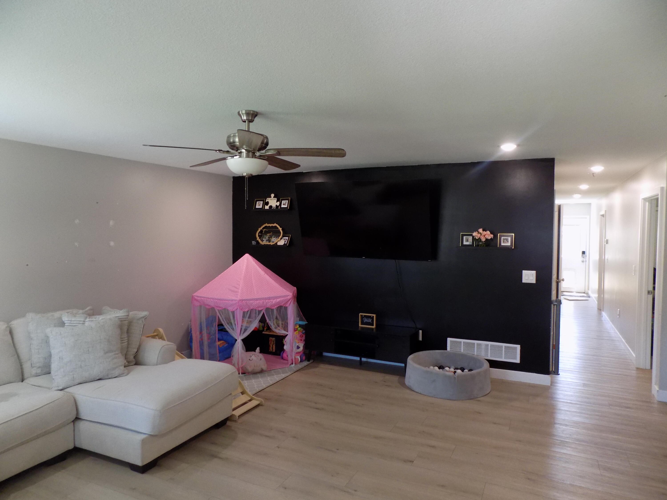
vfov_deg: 58.9
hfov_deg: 73.9
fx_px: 443
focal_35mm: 23
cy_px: 250
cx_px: 334
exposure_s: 1/30
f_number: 3.1
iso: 280
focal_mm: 4
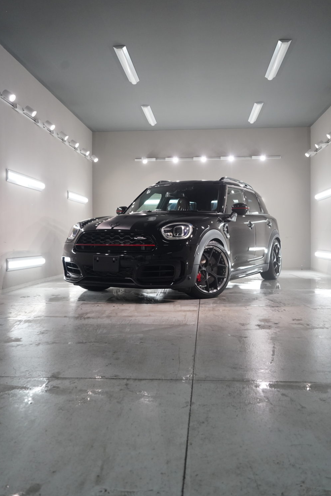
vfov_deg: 54.4
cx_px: 168
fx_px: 483
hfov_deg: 37.9
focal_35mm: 35
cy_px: 242
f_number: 4.5
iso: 2500
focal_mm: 34
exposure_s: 1/160
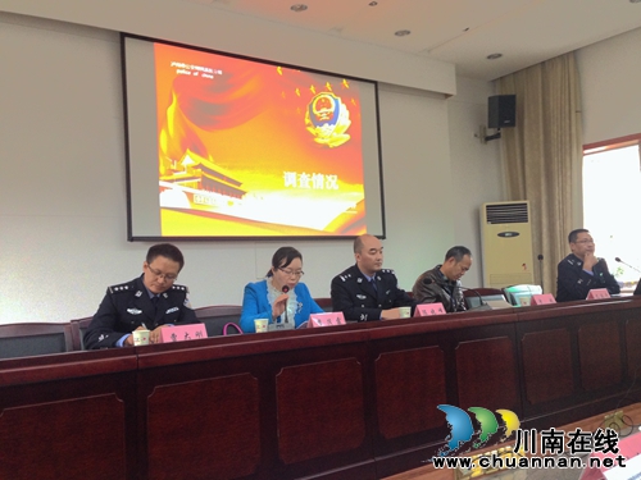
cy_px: 240
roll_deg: +1.9
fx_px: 611
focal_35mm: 33
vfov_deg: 42.9
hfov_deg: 55.4
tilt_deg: +1.3
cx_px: 320
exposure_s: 1/20
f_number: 2.4
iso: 160
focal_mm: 4.12
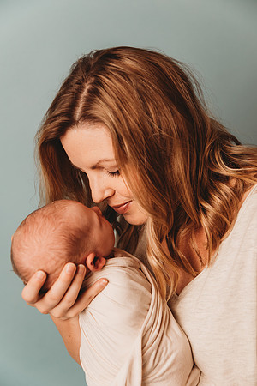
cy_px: 193
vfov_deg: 38.2
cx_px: 128
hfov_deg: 26.0
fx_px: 557
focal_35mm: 52
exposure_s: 1/160
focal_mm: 52
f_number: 4.5
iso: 160
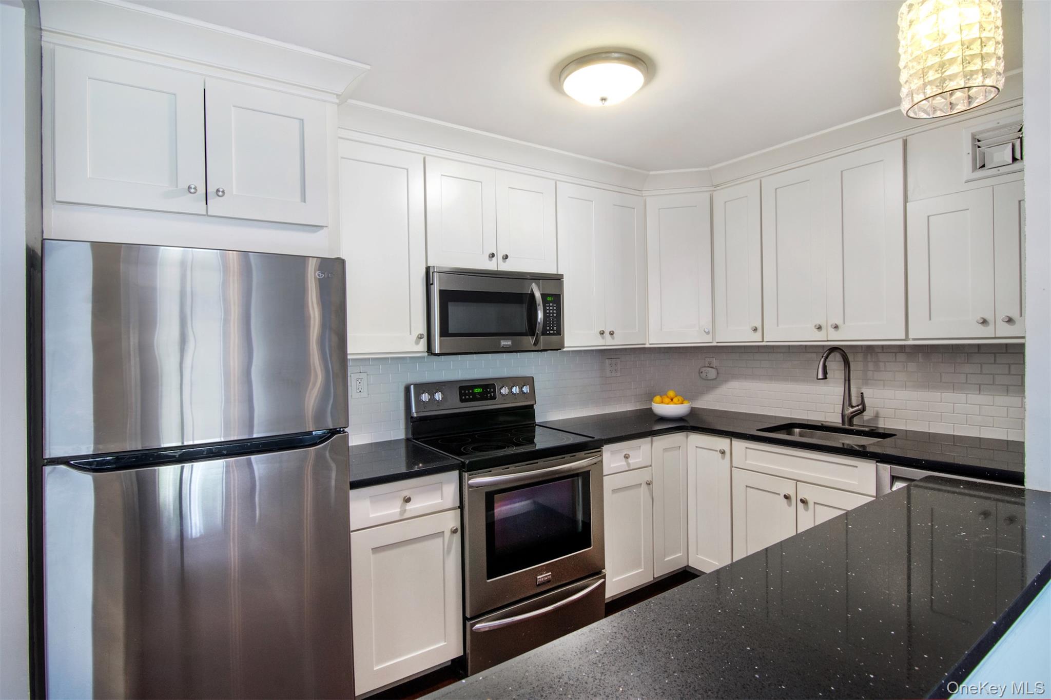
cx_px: 526
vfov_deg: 72.0
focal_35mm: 16
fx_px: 482
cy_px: 350
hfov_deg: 95.0
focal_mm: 11
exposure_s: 2.5
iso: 640
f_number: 11
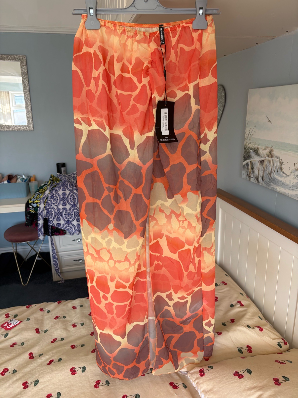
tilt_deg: -17.0
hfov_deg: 53.1
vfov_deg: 67.3
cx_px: 149
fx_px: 298
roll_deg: -1.0
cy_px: 199
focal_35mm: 26
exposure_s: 1/121
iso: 64
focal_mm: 5.96
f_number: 1.6
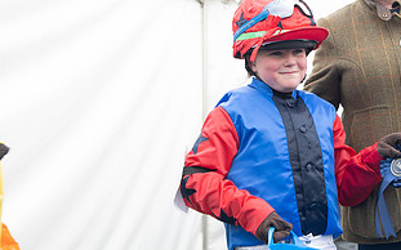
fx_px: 1038
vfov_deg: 13.7
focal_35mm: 95
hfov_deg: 21.7
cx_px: 304
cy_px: 72
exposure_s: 1/125
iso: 200
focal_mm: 50
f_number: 5
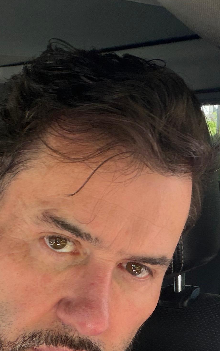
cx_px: 85
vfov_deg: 29.7
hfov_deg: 19.4
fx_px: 643
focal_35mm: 67
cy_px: 296
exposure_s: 1/111
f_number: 1.9
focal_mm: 2.71
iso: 80
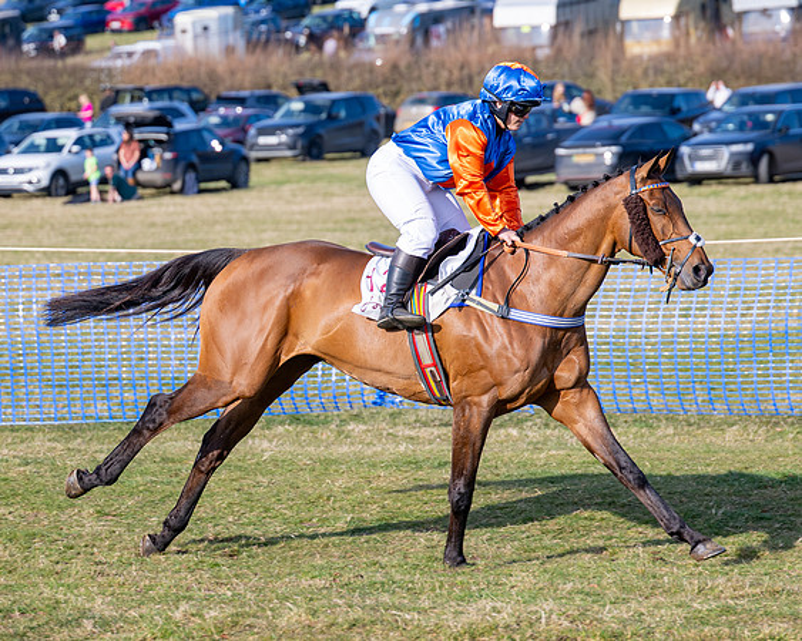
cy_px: 273
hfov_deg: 10.0
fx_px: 4570
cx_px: 363
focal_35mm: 193
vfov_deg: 8.0
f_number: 2.8
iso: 100
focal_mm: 95
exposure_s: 1/1250
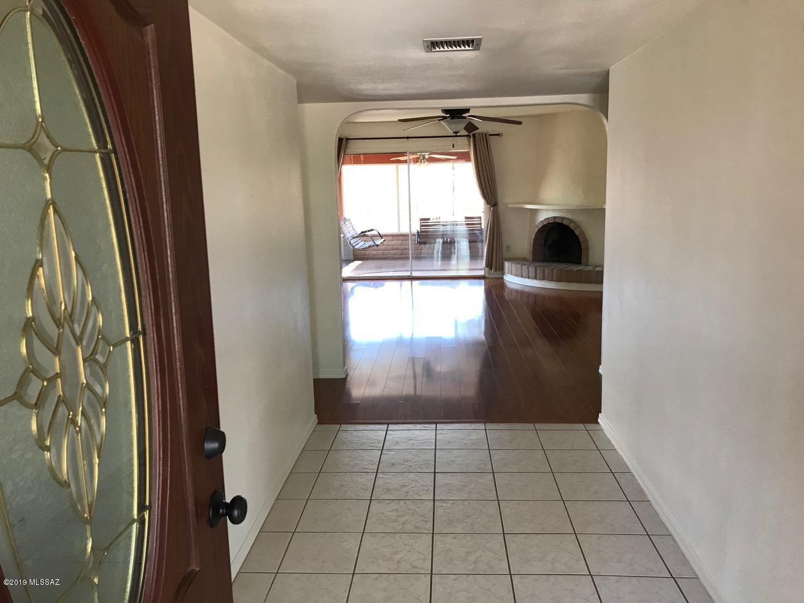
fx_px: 650
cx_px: 402
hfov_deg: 63.4
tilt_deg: -9.5
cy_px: 302
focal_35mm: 28
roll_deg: +2.4
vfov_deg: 49.7
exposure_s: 1/30
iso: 32
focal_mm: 3.99
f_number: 1.8
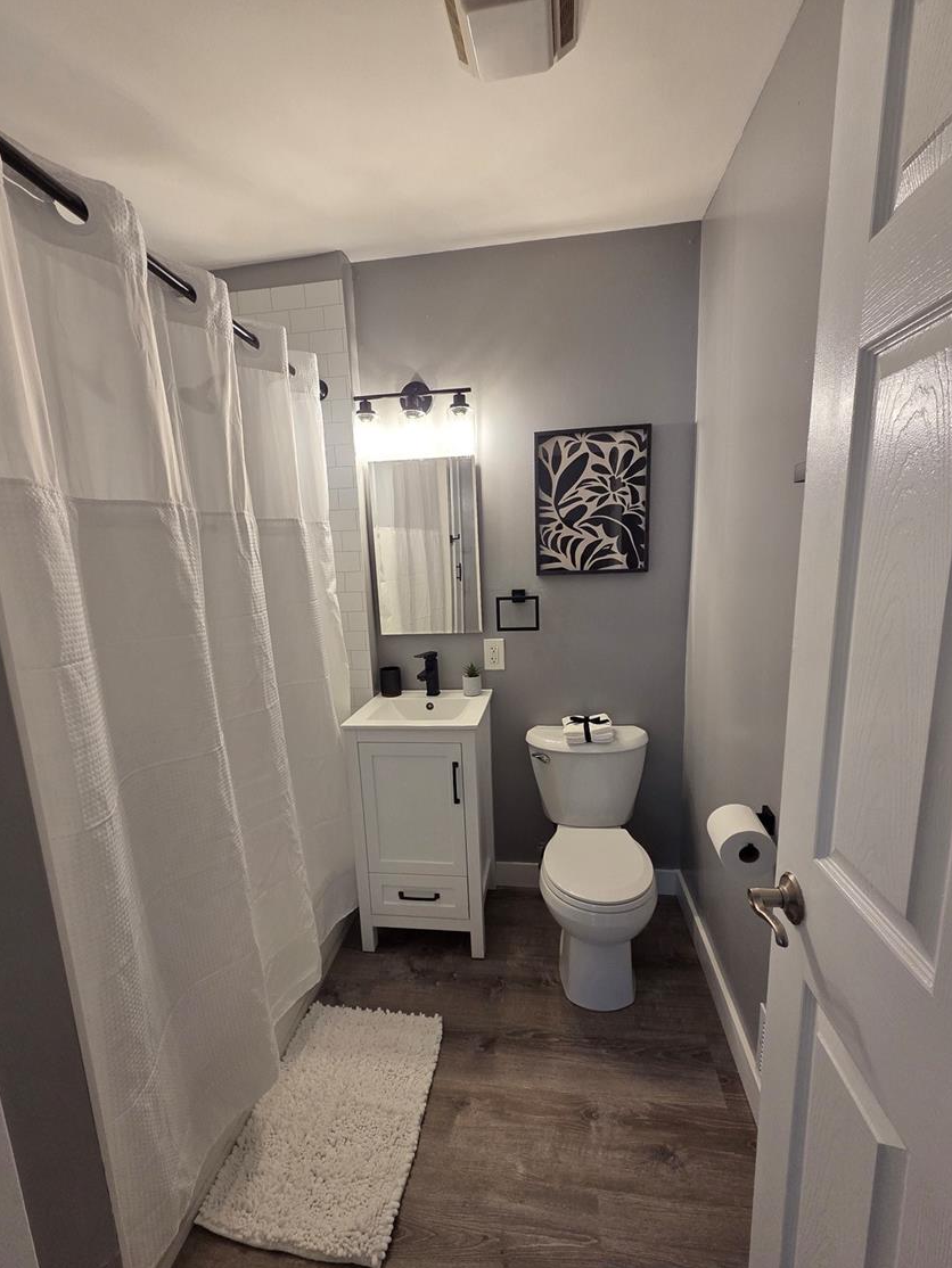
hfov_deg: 85.7
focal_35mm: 14
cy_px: 661
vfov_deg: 102.0
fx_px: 513
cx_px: 473
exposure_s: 1/120
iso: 250
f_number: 2.2
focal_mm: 2.2
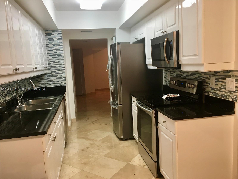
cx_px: 119
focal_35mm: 29
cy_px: 90
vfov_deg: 48.2
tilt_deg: -7.5
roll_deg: +4.3
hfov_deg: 61.7
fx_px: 199
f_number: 2.2
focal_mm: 4.15
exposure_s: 1/30
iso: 64
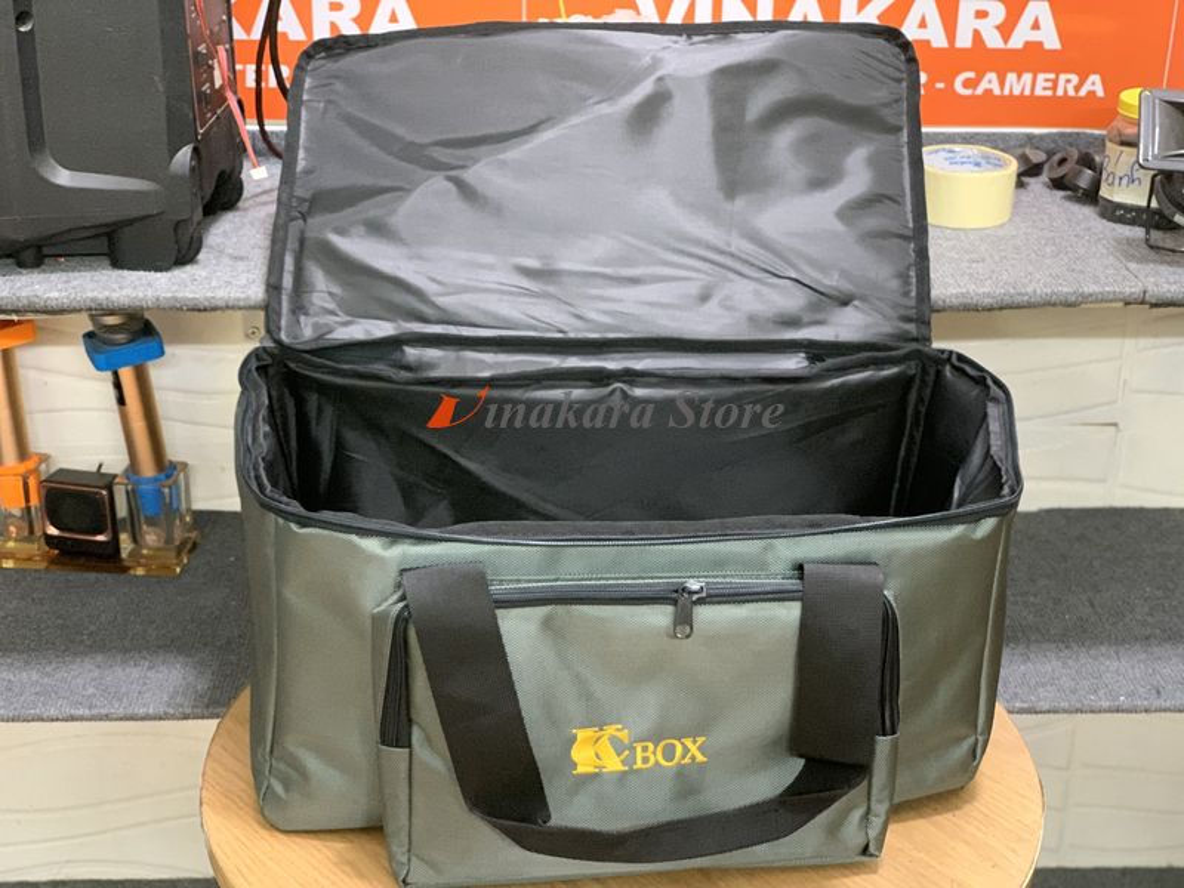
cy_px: 444
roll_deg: -1.3
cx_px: 592
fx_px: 1779
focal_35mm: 52
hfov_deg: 36.8
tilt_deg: -23.7
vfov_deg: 28.0
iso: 500
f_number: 2.4
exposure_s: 1/40
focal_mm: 6
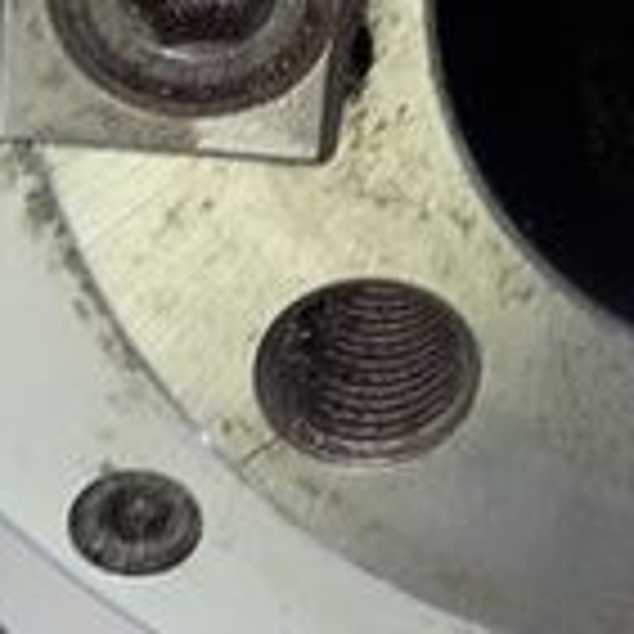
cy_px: -85
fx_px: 2155
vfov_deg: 16.2
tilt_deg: +66.6
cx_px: 994
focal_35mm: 104
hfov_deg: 15.3
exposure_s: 1/24
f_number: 1.8
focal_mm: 4.25
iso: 32
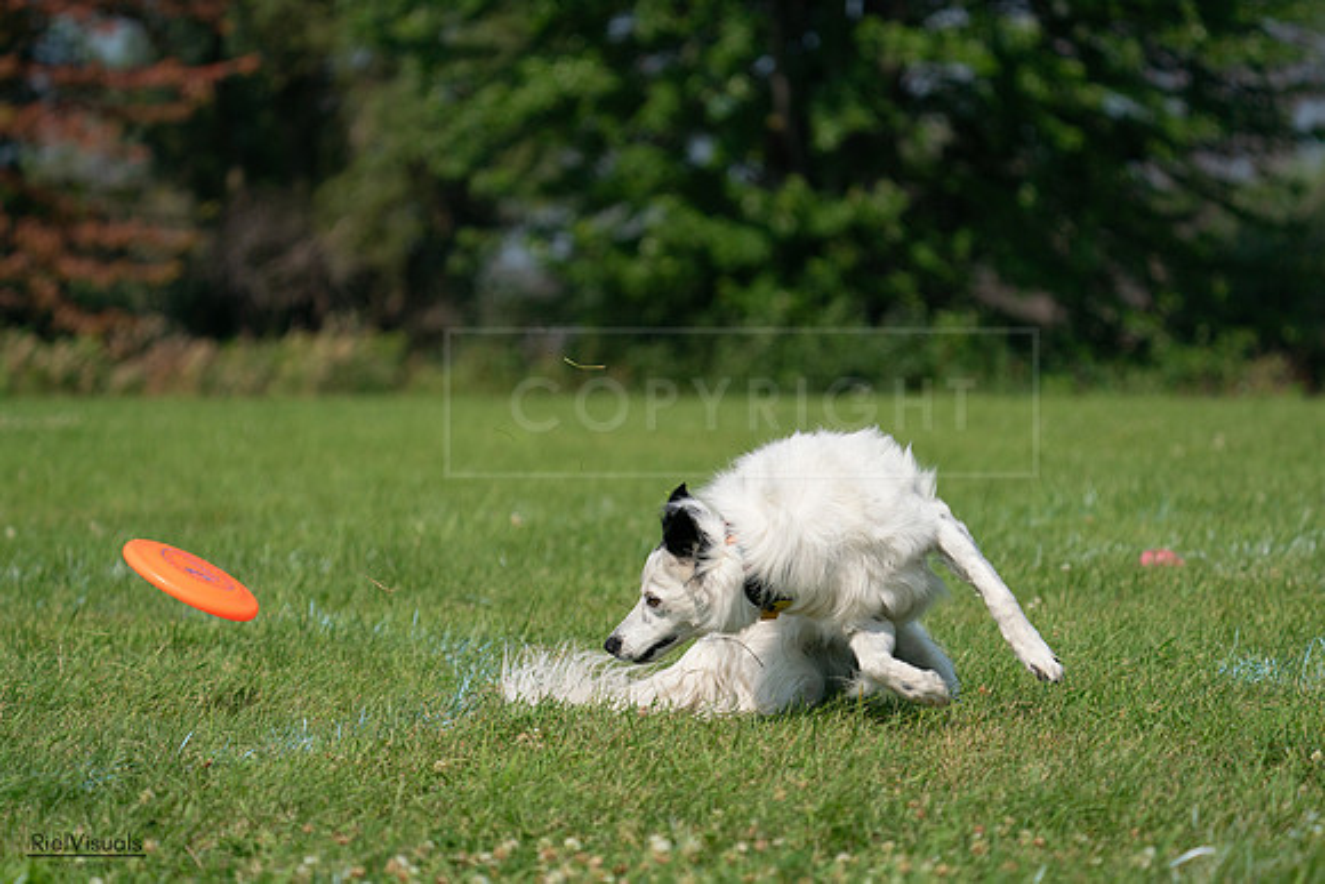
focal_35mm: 200
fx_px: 7362
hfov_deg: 10.3
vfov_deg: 6.9
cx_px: 662
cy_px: 442
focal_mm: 200
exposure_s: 1/4000
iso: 400
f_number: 5.6
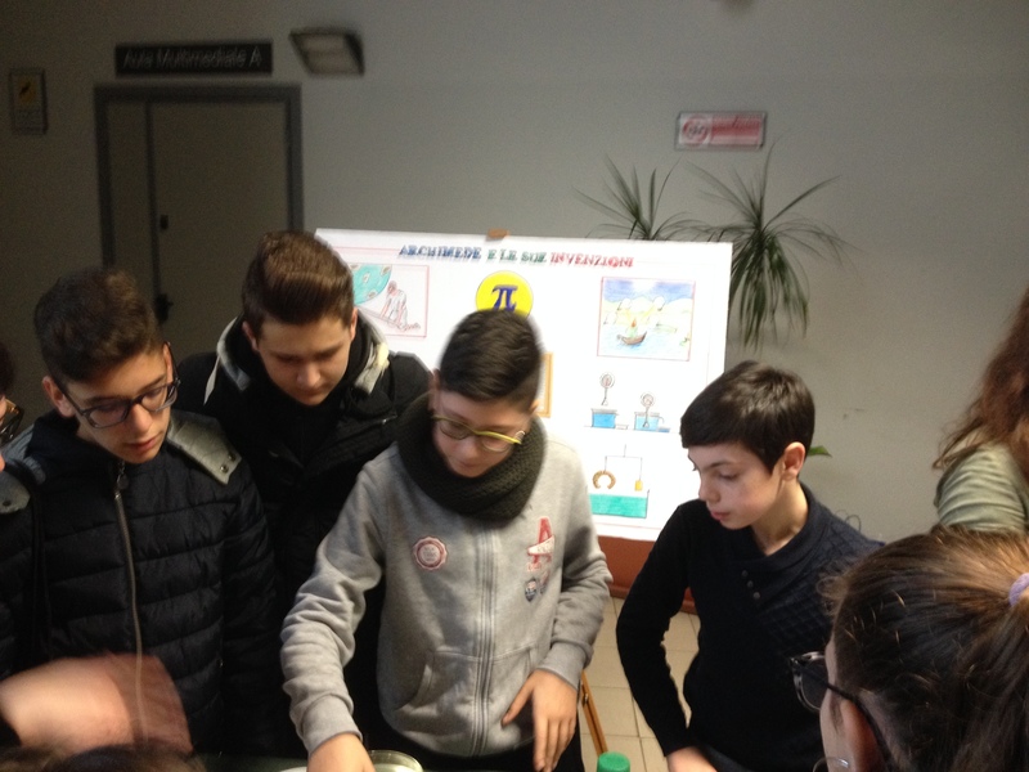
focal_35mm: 35
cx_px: 514
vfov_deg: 40.7
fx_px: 1040
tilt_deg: -16.4
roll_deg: -1.6
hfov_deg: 52.6
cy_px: 386
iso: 250
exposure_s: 1/20
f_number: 2.4
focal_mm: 4.28
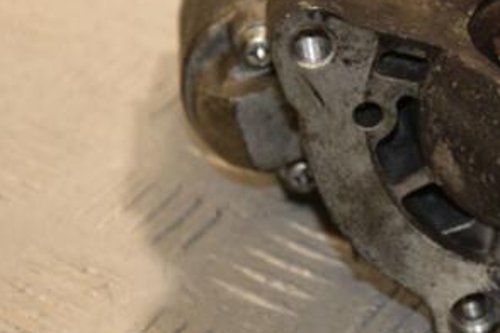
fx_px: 2805
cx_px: 454
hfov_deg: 10.1
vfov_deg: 6.8
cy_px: 71
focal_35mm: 202
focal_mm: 66
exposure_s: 1/160
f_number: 5.3
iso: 800
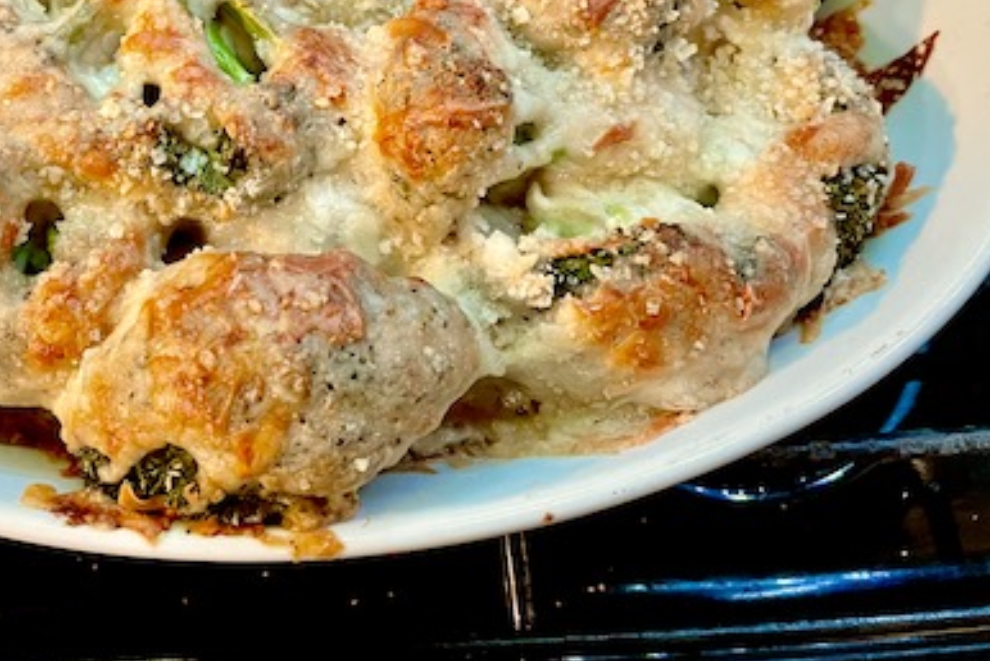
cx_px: 254
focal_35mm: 42
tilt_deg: -71.8
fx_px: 1156
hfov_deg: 44.9
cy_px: 159
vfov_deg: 31.3
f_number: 1.6
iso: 400
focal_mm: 5.1
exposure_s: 1/40
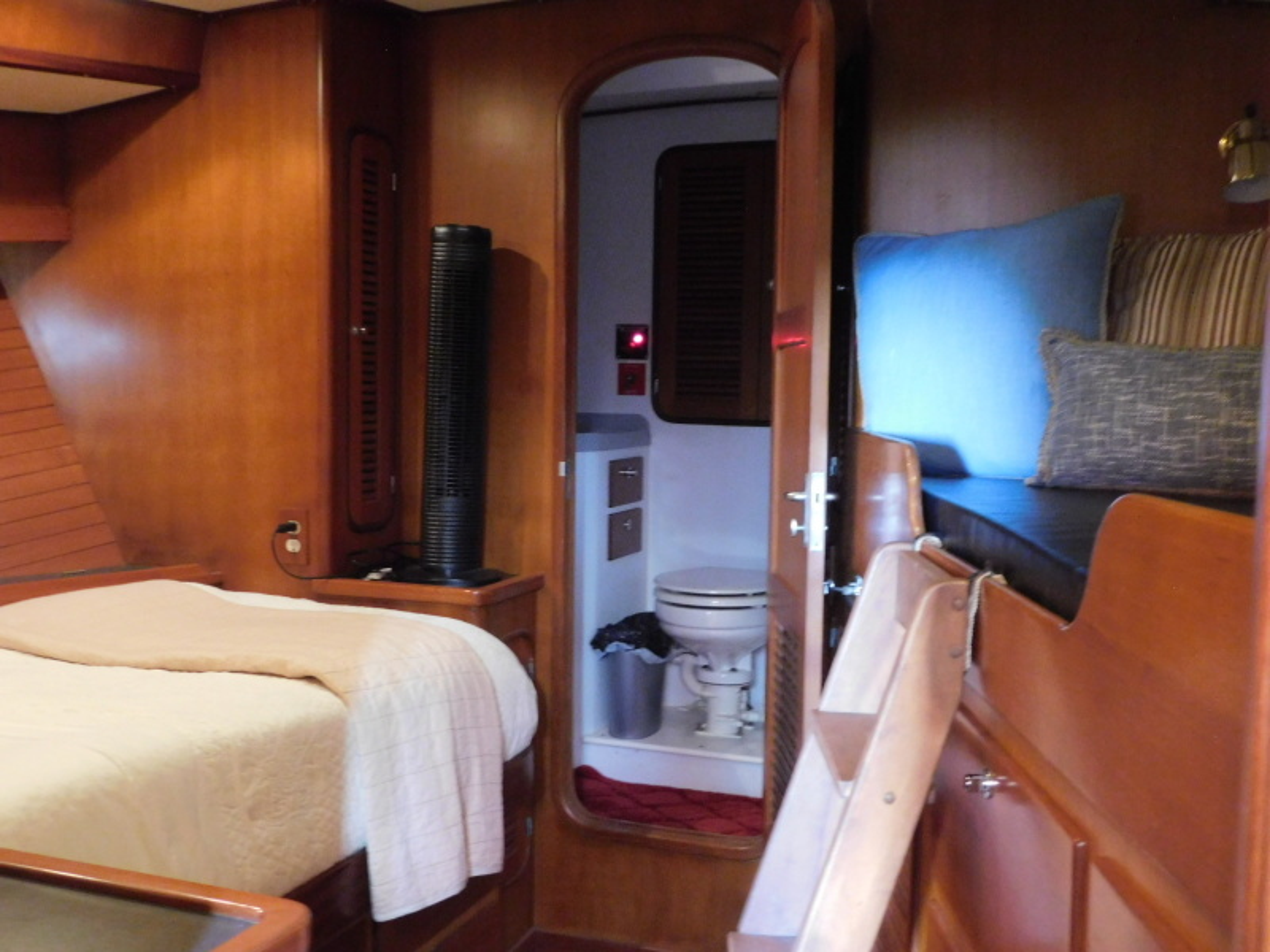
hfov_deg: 51.4
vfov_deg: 39.7
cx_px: 635
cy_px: 476
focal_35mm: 36
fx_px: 1321
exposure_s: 1/2
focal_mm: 6.3
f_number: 3.5
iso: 800
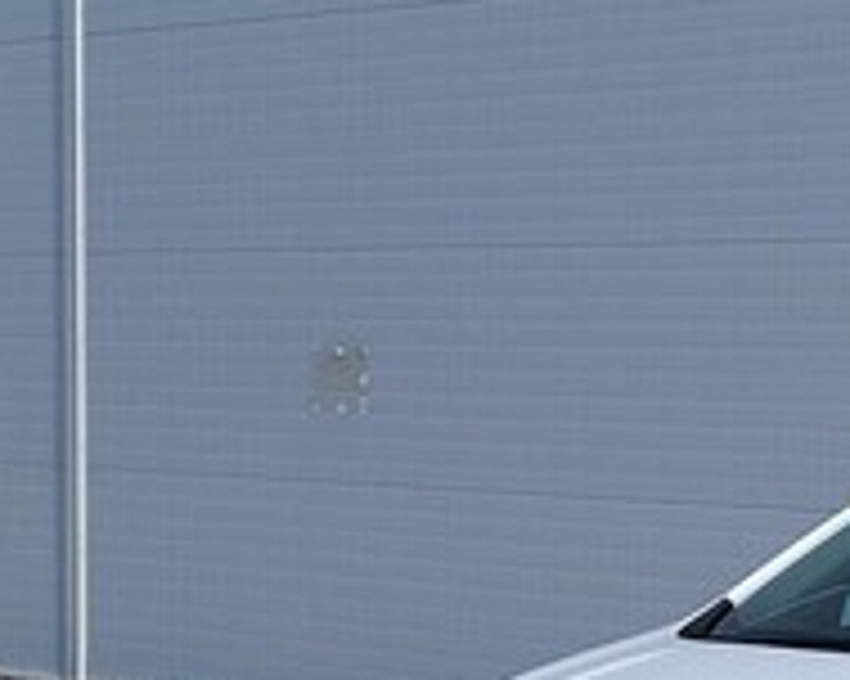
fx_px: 1861
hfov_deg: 22.1
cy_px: 777
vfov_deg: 19.7
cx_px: 1214
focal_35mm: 74
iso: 40
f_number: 1.8
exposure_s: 1/2635
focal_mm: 5.4
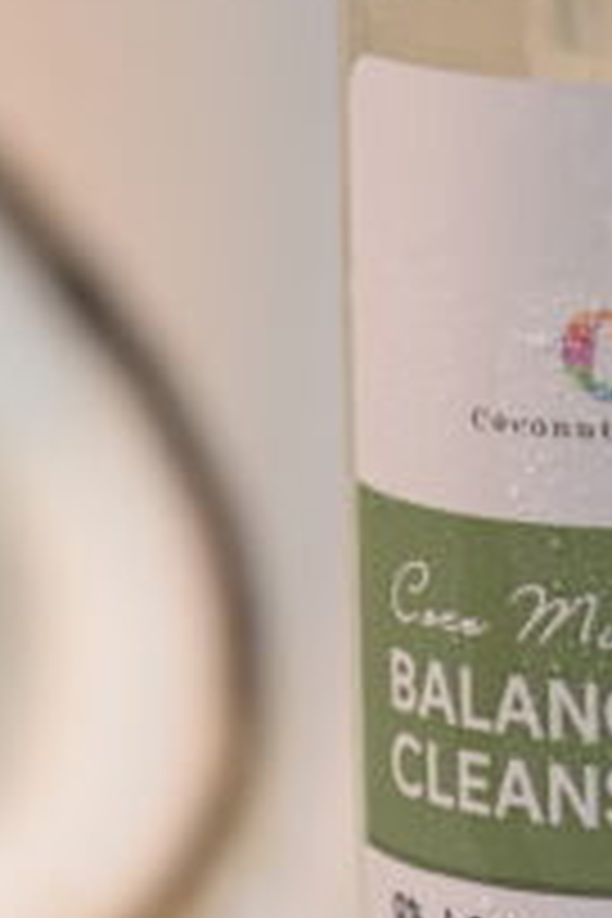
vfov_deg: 6.2
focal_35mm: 331
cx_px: 752
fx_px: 8440
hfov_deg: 4.1
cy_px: 520
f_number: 4.5
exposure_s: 1/125
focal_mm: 75
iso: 200
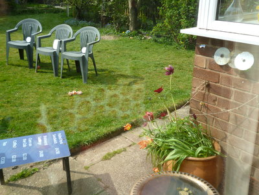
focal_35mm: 36
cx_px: 130
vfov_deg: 39.7
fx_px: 269
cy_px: 98
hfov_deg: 51.4
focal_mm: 6.4
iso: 100
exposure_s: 1/320
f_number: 3.5
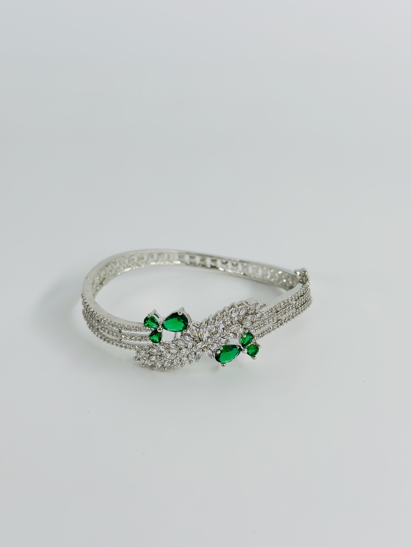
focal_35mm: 48
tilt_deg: -26.7
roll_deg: -0.6
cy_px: 274
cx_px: 206
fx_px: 760
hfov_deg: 30.3
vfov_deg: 39.7
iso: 80
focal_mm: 6.86
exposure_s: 1/1916
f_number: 1.78
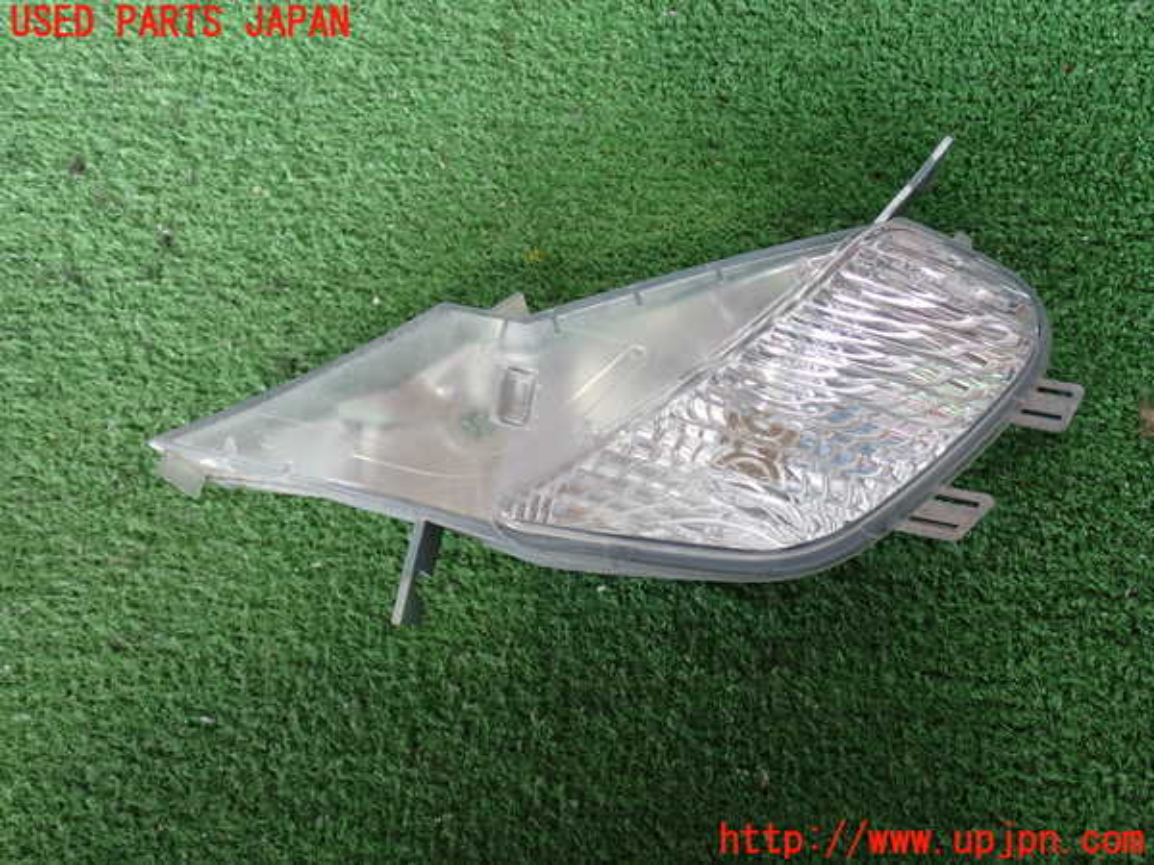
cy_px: 432
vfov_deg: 44.2
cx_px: 577
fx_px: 1067
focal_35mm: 32
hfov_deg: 56.8
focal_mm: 5.79
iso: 200
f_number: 2.4
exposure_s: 1/50
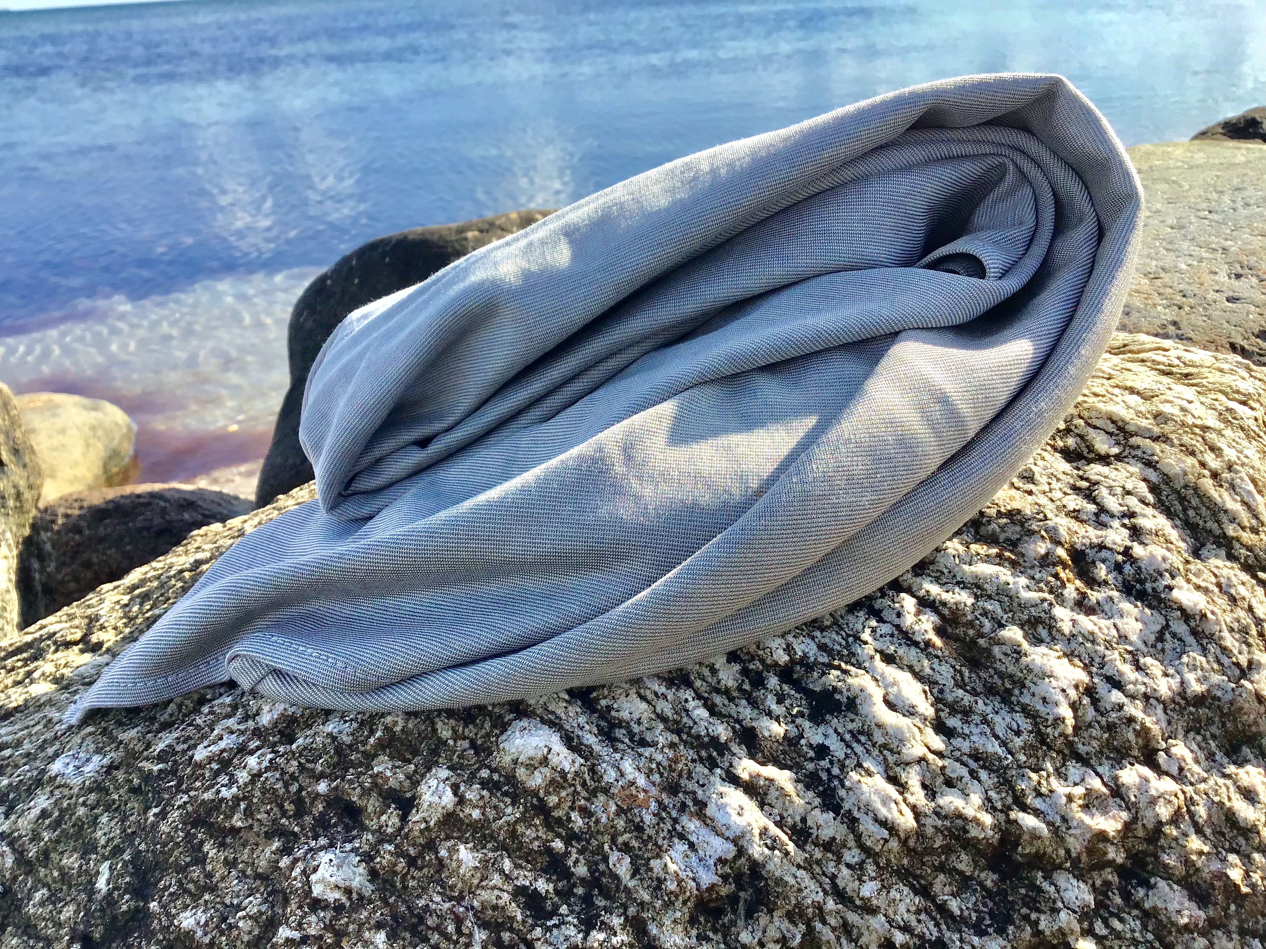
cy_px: 474
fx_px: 1134
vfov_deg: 45.4
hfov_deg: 58.4
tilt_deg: -23.4
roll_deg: +3.2
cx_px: 633
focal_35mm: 31
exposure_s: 1/721
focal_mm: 3.3
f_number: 2.4
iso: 25
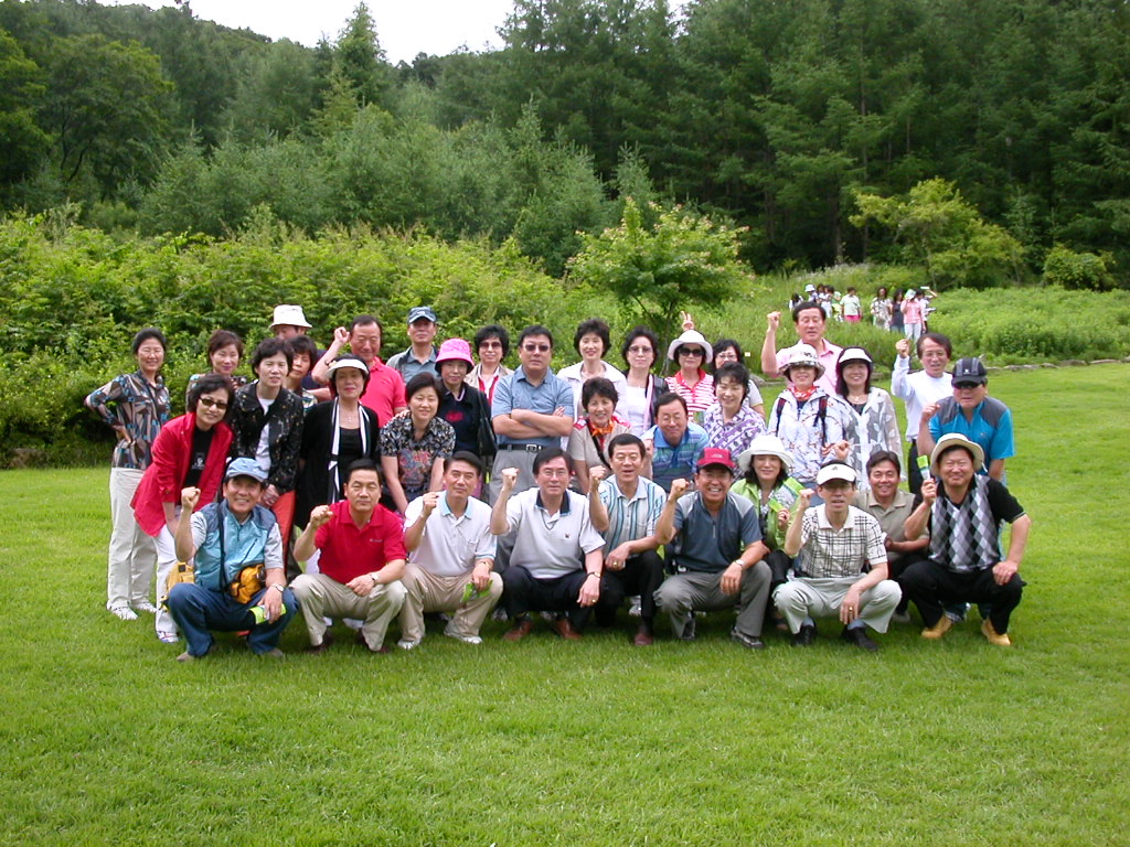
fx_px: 1208
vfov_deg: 38.7
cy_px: 424
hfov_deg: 50.1
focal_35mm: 37
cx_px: 565
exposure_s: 1/213
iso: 100
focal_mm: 5.6
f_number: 4.5
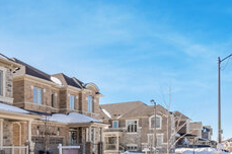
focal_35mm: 42
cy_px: 149
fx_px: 270
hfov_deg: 41.9
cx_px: 14
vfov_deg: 29.9
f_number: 22
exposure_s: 1/160
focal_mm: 10
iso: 320
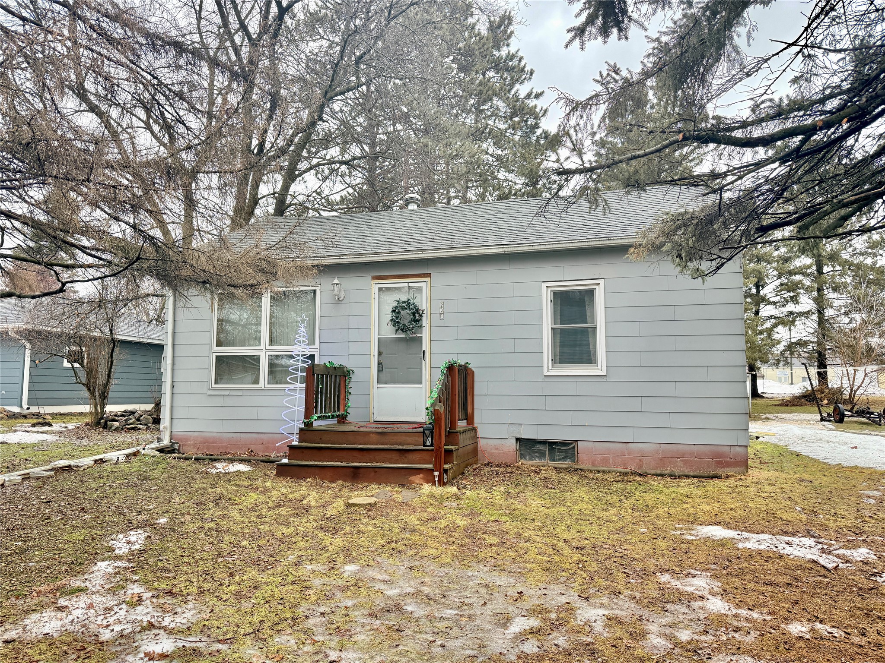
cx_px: 442
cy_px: 332
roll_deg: +0.5
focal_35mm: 24
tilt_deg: +5.9
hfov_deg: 71.6
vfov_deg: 56.8
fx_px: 614
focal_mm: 6.76
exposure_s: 1/243
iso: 100
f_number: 1.78
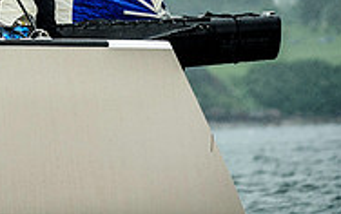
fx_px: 7304
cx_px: -9
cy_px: -132
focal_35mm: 785
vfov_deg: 1.7
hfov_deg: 2.7
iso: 640
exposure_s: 1/800
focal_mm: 250
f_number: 5
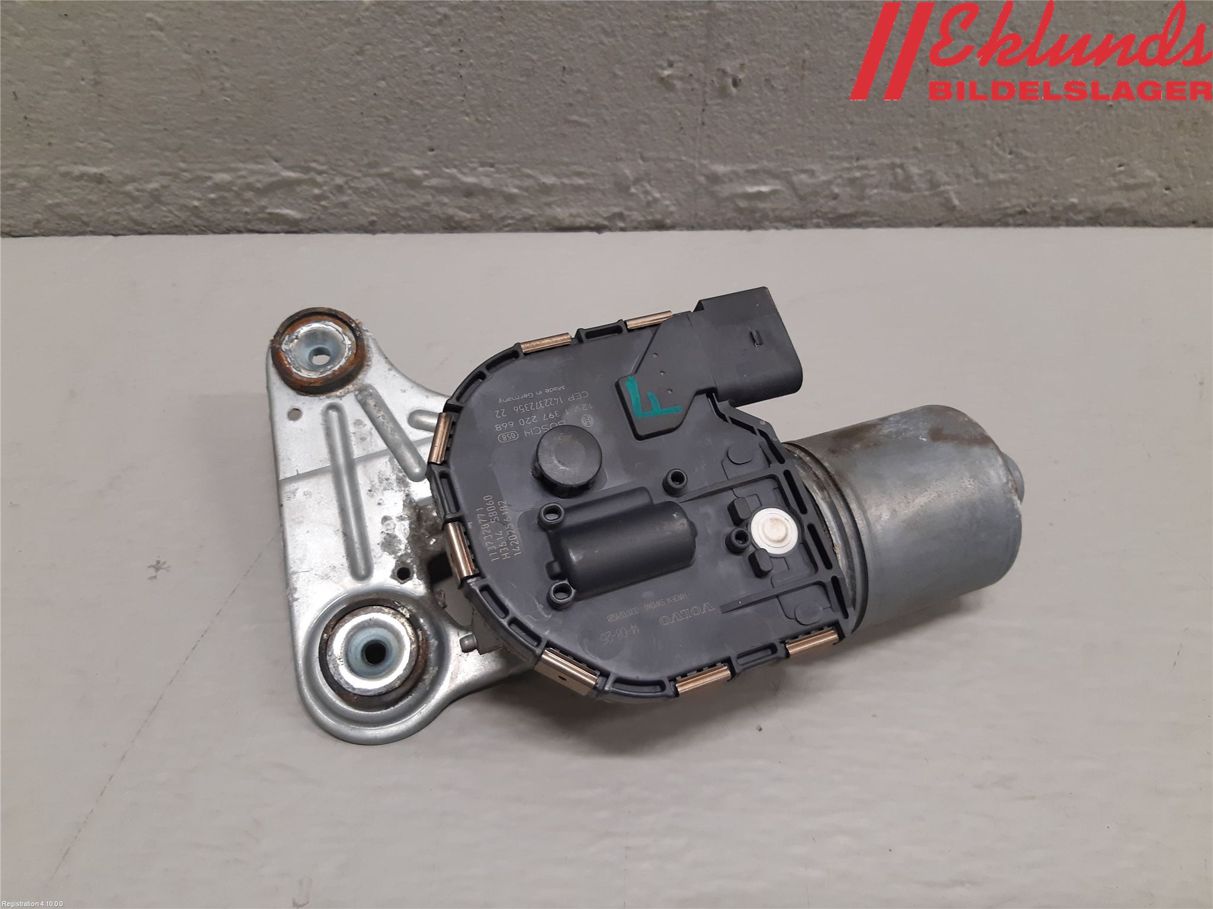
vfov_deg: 53.1
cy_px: 454
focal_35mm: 26
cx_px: 606
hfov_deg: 67.3
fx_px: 911
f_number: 1.7
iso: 125
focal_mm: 3.93
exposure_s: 1/50
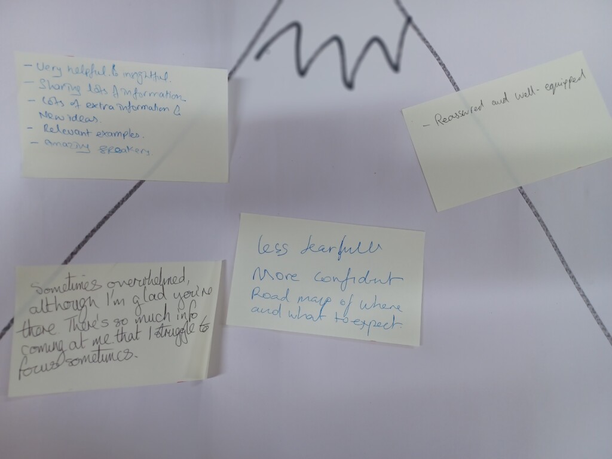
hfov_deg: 69.4
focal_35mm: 25
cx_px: 306
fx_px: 442
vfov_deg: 54.9
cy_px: 230
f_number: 1.8
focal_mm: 4.6
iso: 160
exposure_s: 1/50
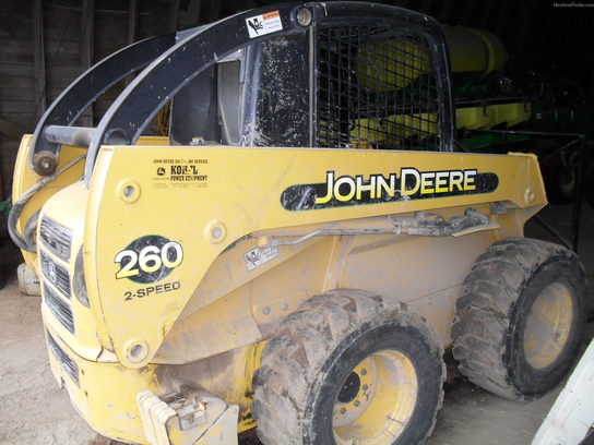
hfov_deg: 52.6
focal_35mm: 35
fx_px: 601
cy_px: 222
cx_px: 297
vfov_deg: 40.7
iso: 200
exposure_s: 1/45
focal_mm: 6.3
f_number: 3.2
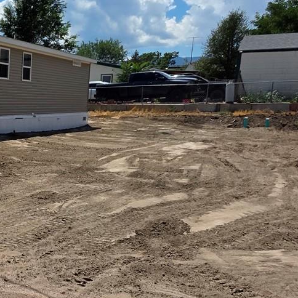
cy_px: 163
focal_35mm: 38
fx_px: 370
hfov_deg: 38.1
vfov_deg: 43.8
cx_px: -12
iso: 40
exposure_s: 1/3873
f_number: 1.9
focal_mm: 2.2
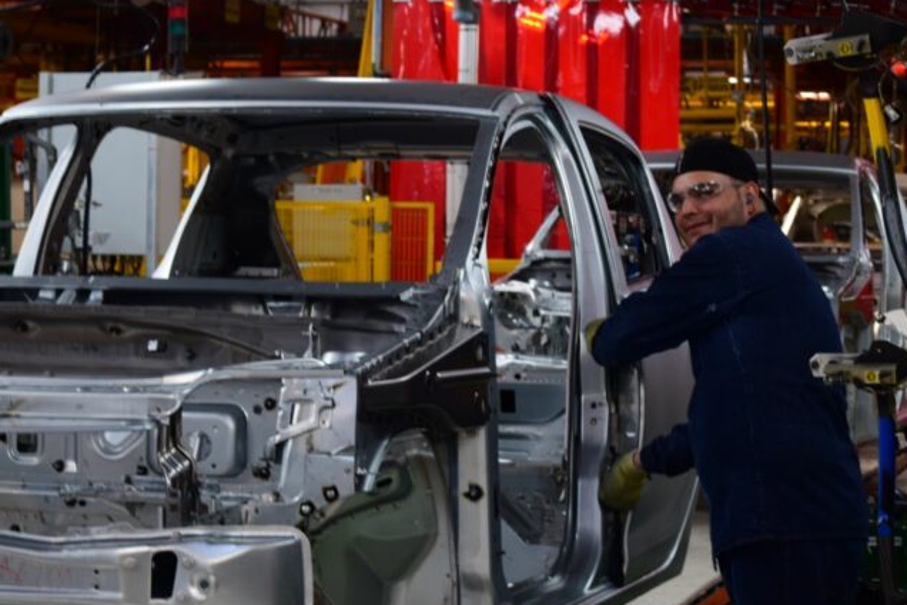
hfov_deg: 20.5
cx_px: 458
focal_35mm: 100
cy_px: 348
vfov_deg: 13.7
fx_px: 2509
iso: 640
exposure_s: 1/25
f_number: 8
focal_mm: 55
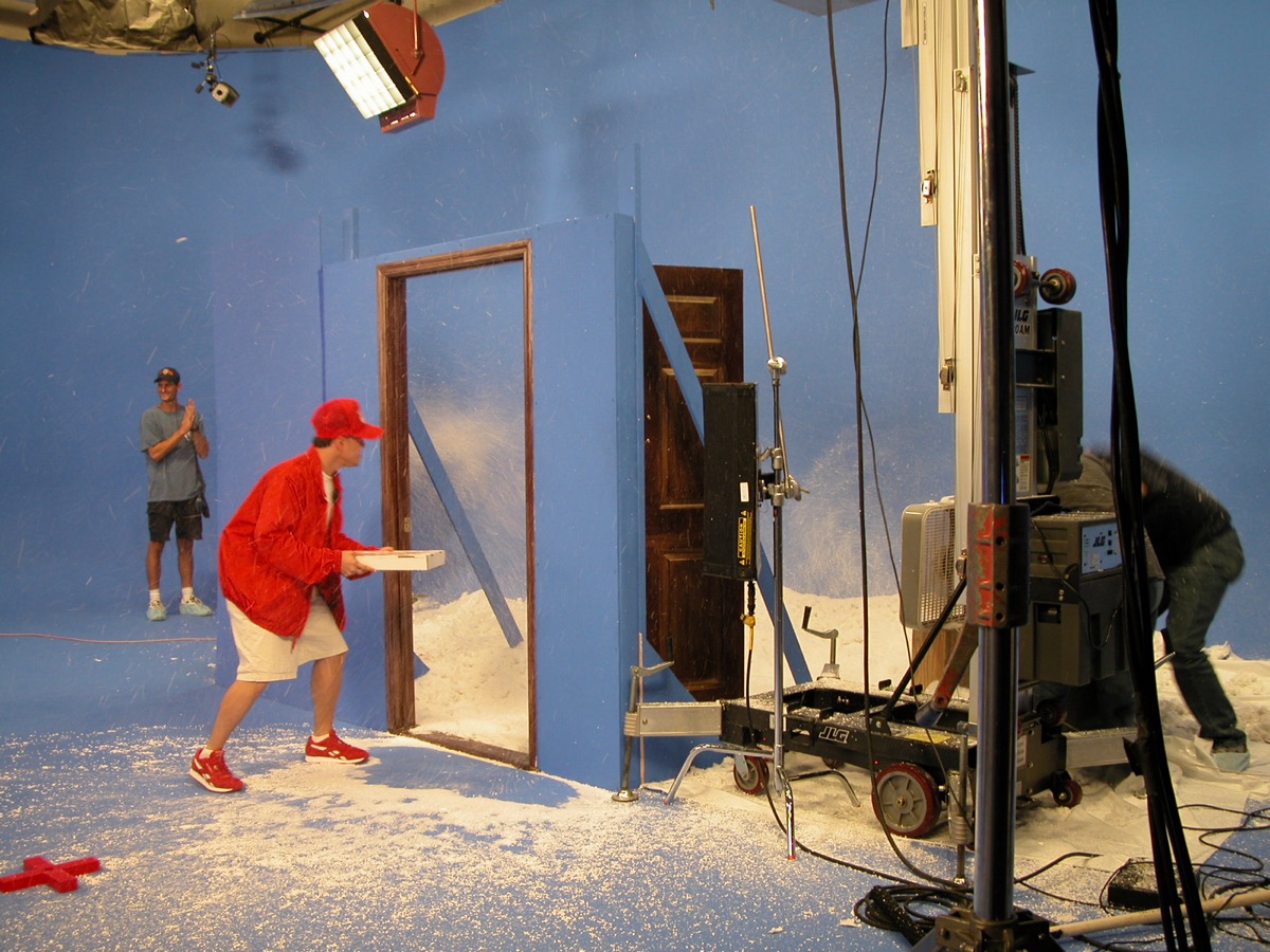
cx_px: 635
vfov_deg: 41.8
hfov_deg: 54.0
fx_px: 1247
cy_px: 476
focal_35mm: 34
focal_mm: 8.9
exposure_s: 1/17.1
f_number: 2.8
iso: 100
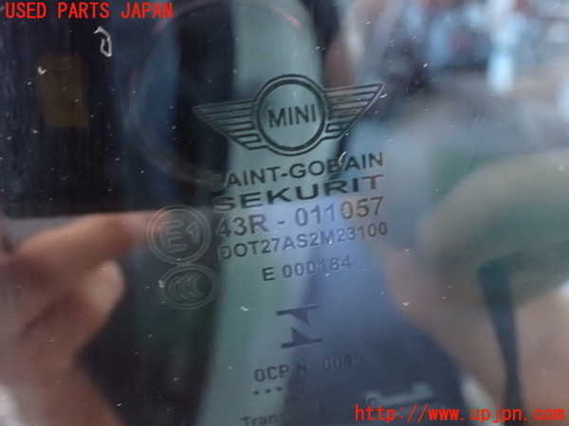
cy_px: 213
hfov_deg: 60.0
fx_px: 493
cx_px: 284
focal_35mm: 30
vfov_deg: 46.8
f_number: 2.3
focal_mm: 5.4
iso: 1600
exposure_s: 1/20
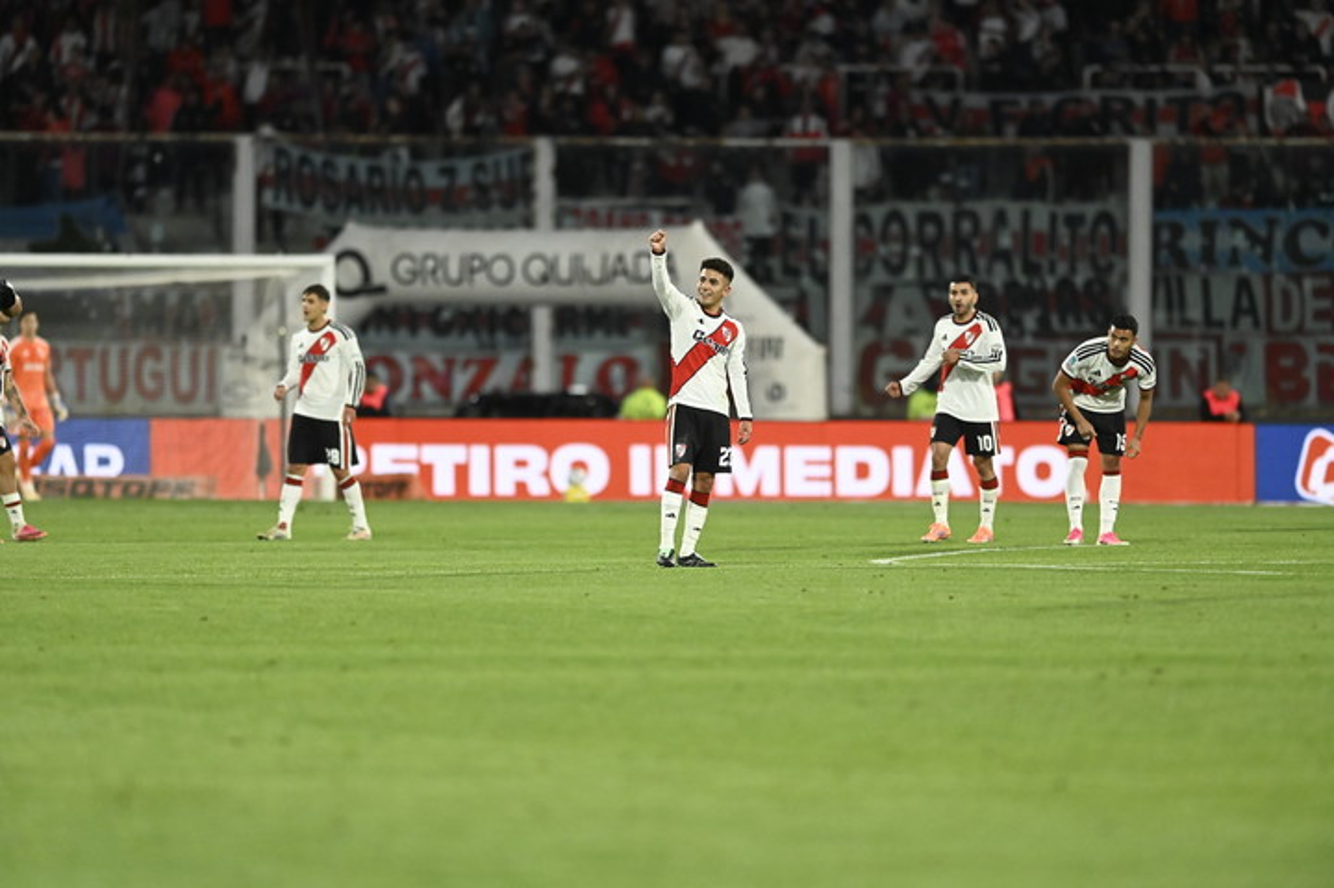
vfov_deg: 4.6
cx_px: 667
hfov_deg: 6.9
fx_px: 11109
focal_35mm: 300
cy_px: 444
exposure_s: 1/6400
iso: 8000
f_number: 2.8
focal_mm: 300
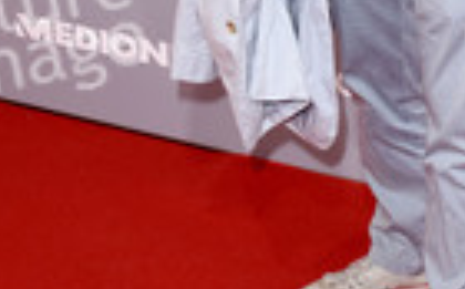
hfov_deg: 19.7
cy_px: -120
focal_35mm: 105
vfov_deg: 12.0
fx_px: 1329
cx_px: 335
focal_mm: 24
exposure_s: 1/160
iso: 320
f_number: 6.3
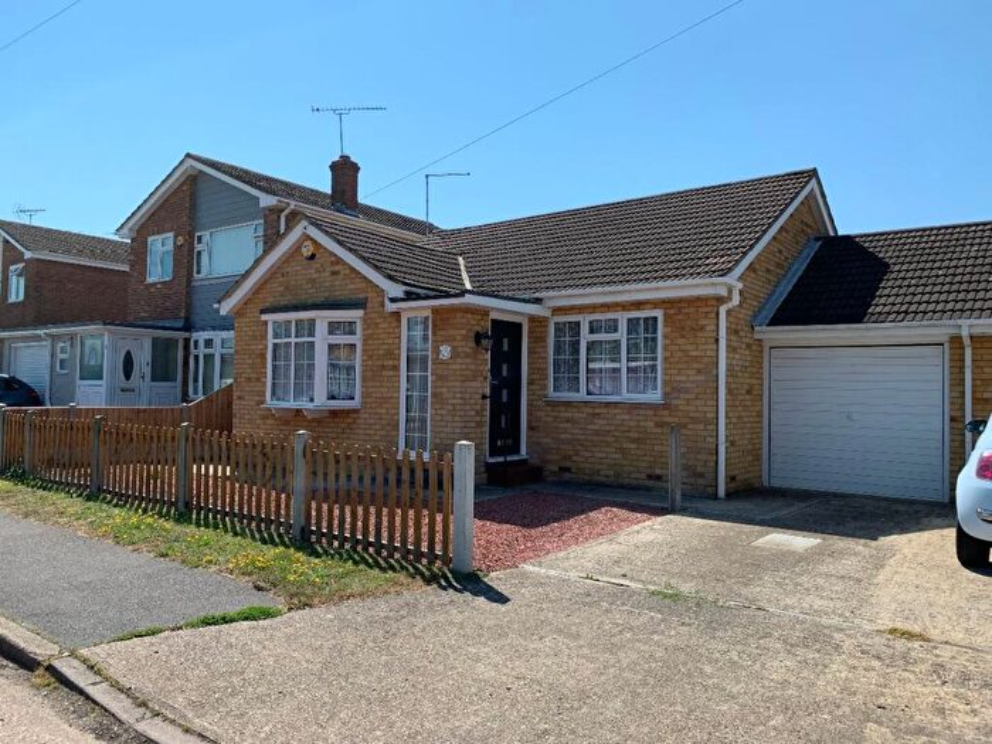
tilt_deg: +1.9
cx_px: 496
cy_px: 372
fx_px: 745
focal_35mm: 26
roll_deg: -1.1
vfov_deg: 53.1
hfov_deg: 67.3
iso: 25
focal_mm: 4.25
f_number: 1.8
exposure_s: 1/2481
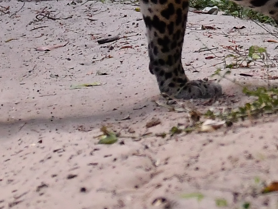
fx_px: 11796
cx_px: 270
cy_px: -153
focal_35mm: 1469
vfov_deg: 1.0
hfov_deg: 1.4
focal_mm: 175
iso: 1100
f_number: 5.6
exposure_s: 1/500
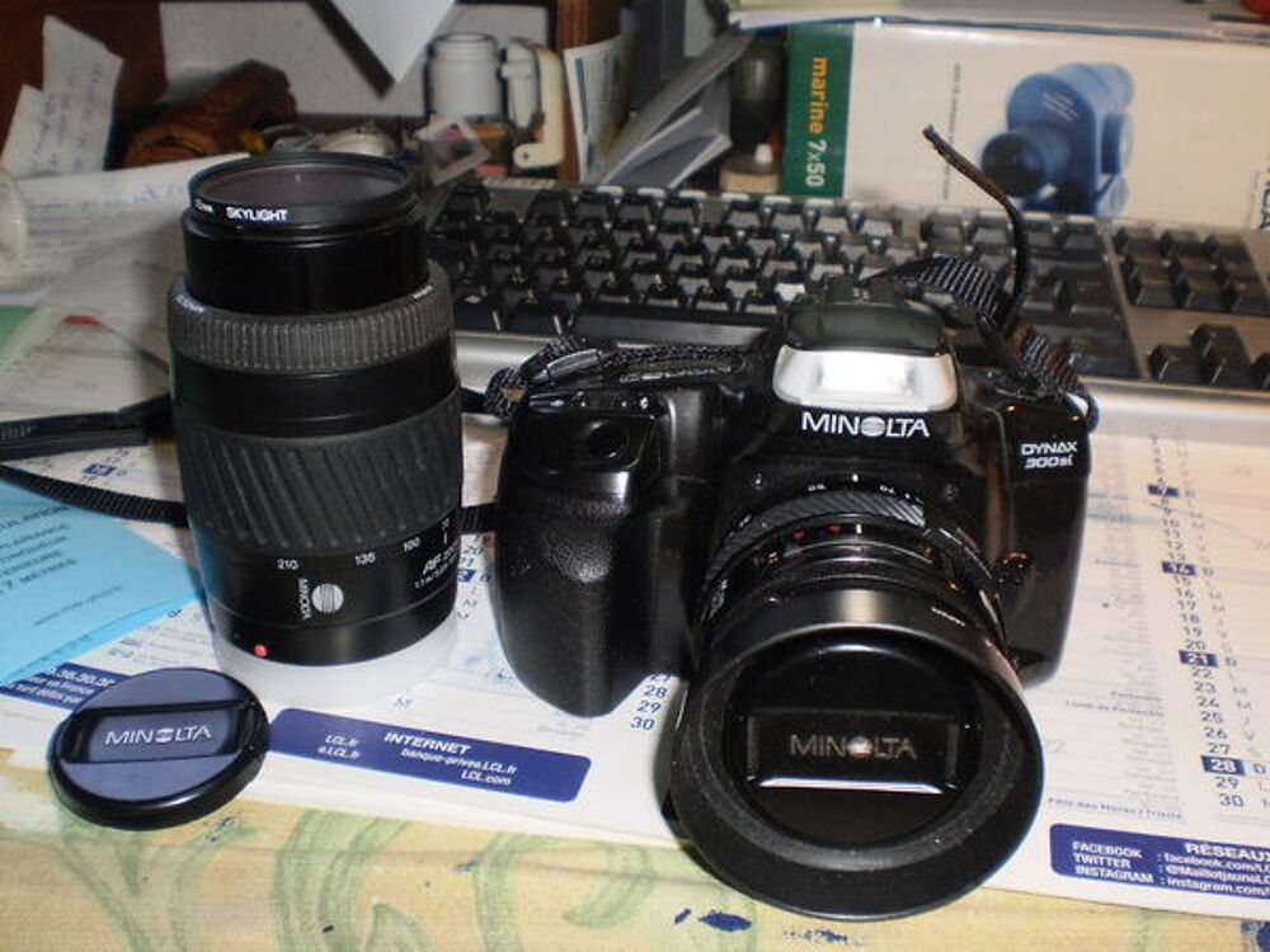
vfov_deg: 39.7
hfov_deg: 51.4
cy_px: 476
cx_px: 635
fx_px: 1321
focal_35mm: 36
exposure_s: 1/30
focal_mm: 6.3
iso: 125
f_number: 3.1
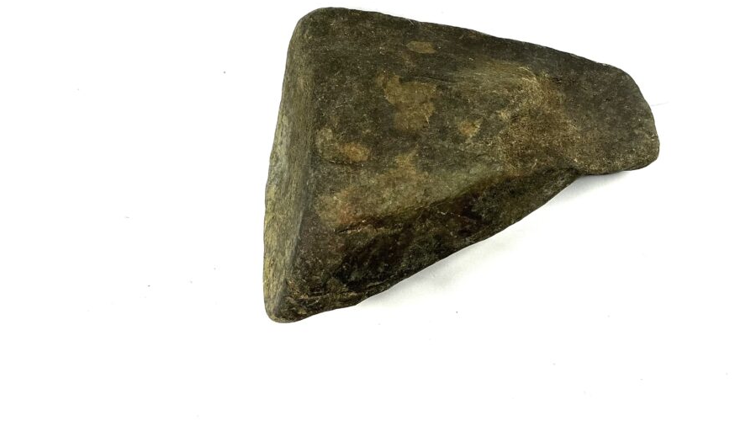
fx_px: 722
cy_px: 157
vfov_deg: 32.7
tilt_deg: -86.5
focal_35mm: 36
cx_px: 429
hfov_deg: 55.1
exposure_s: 1/138
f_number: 1.8
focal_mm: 3
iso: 16
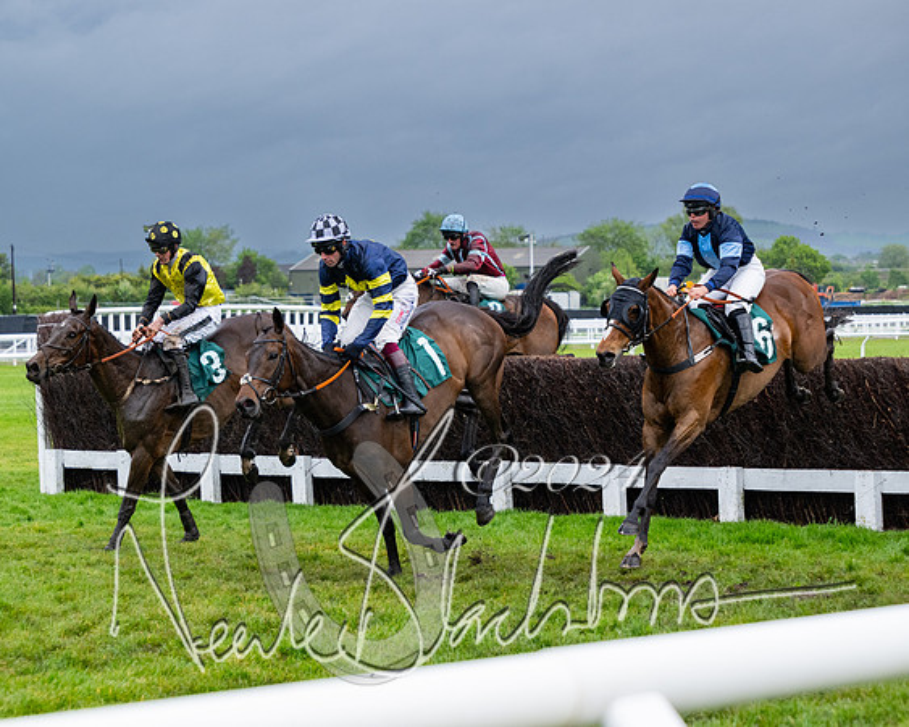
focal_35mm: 92
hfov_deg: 20.8
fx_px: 2474
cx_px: 452
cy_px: 363
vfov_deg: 16.7
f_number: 4
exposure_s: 1/1600
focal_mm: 79
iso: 1000
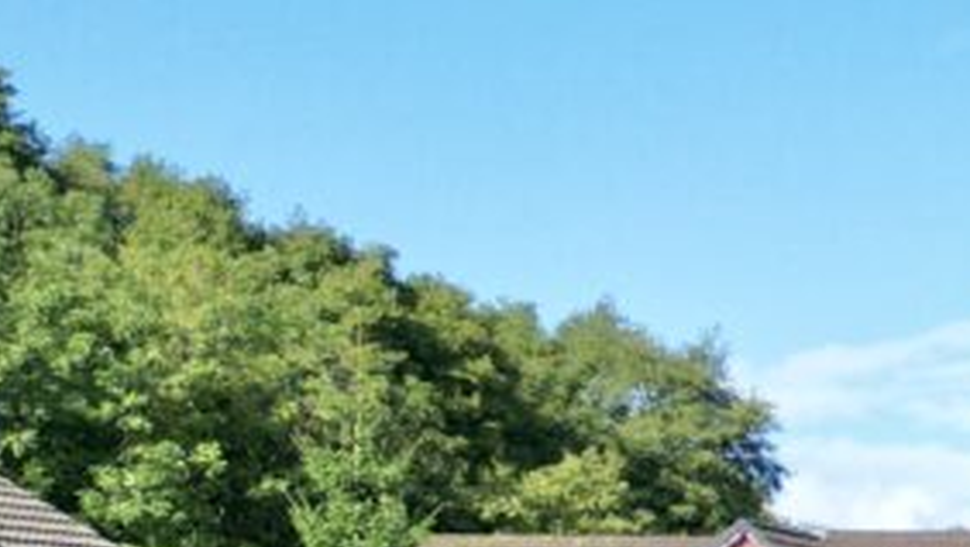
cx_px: 1624
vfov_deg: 12.5
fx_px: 2445
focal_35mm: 95
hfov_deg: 18.6
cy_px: 657
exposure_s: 1/2500
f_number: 1.7
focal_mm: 6.72
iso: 140
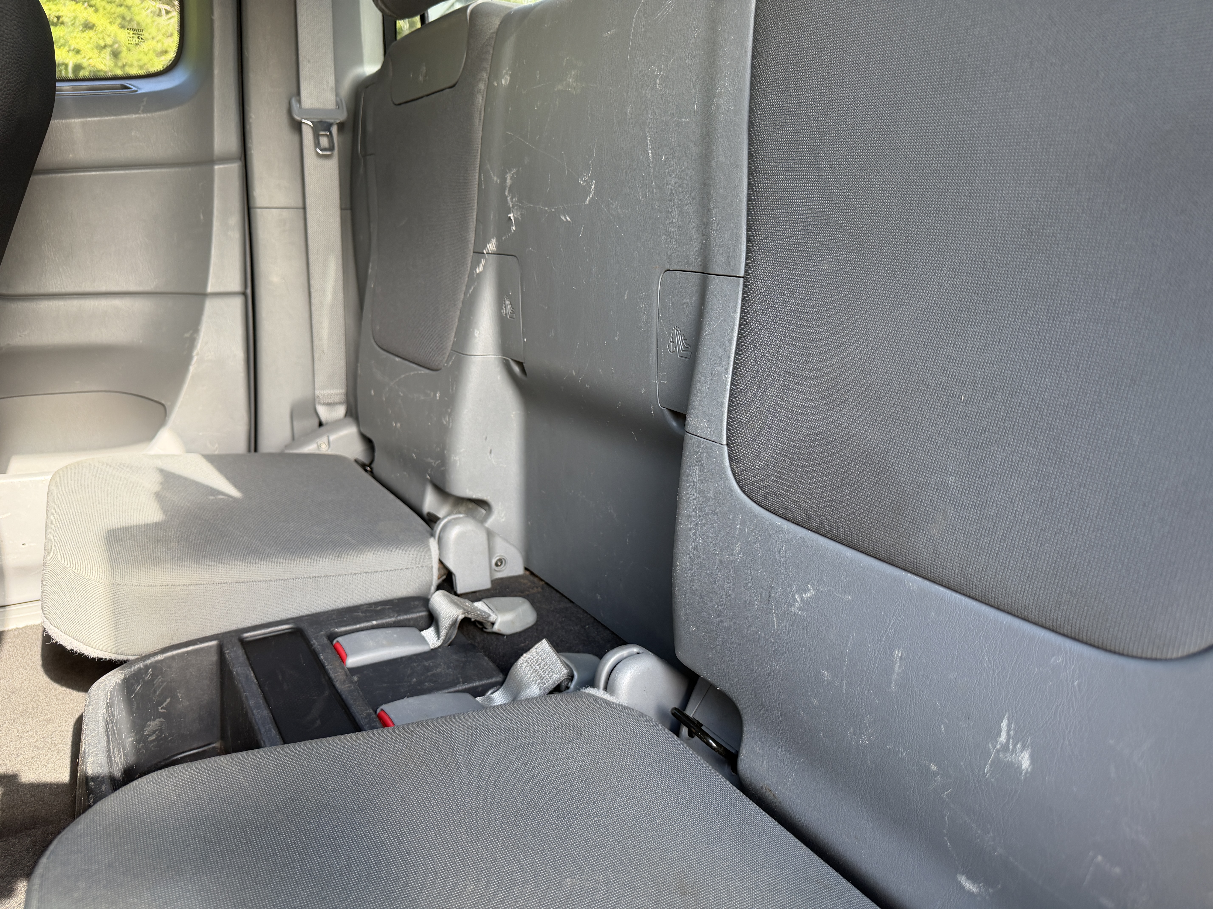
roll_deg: -1.2
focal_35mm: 24
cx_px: 606
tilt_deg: -13.4
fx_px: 841
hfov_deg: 71.6
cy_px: 454
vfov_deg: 56.8
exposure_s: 1/167
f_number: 1.78
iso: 125
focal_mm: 6.76
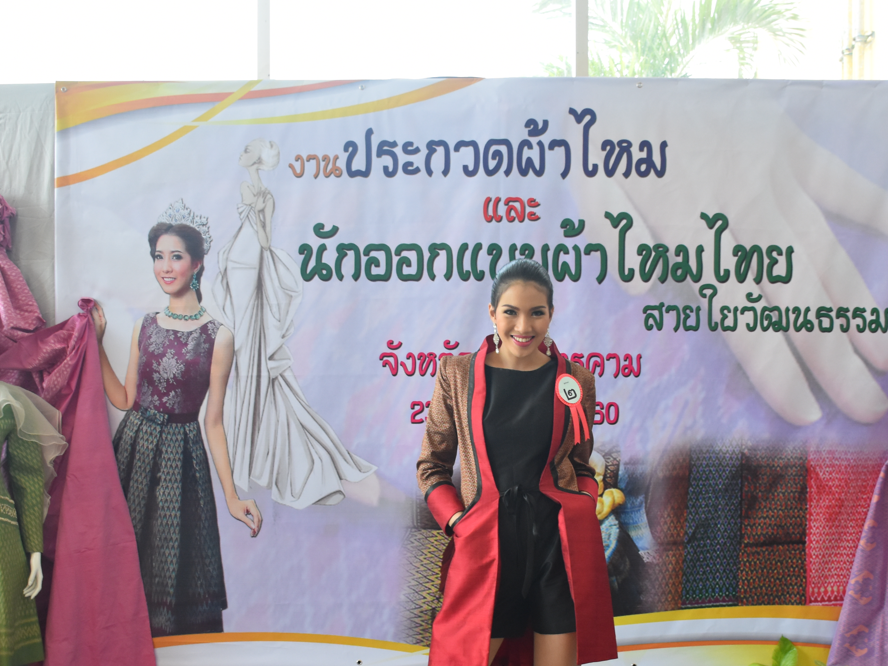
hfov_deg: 38.8
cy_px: 476
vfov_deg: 29.3
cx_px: 515
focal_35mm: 49
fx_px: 1257
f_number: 3.5
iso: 800
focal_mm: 20
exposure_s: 1/60
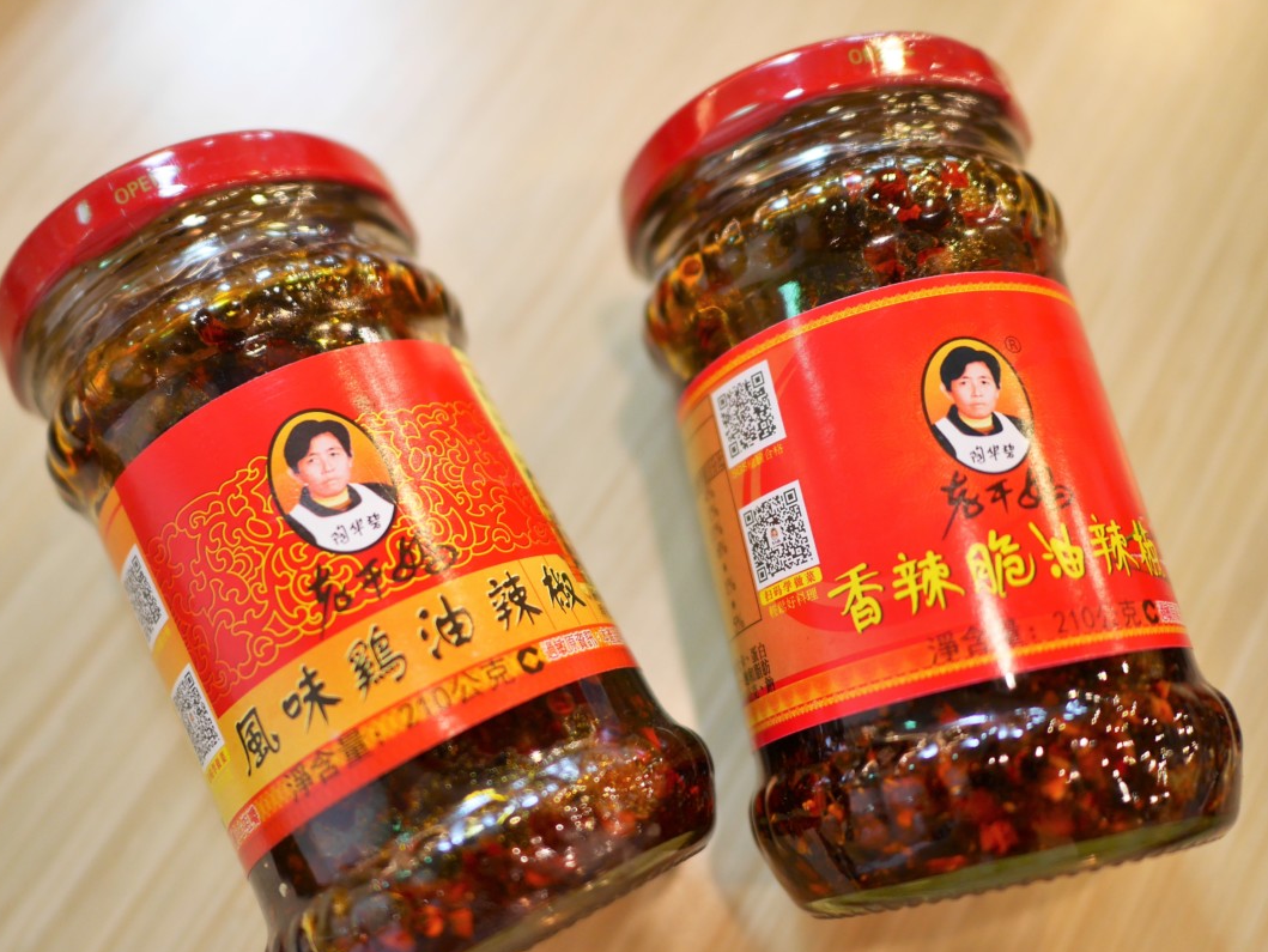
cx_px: 606
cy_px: 508
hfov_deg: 53.9
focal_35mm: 34
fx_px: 1246
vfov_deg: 41.8
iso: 320
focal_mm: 15
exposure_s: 1/60
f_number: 1.7
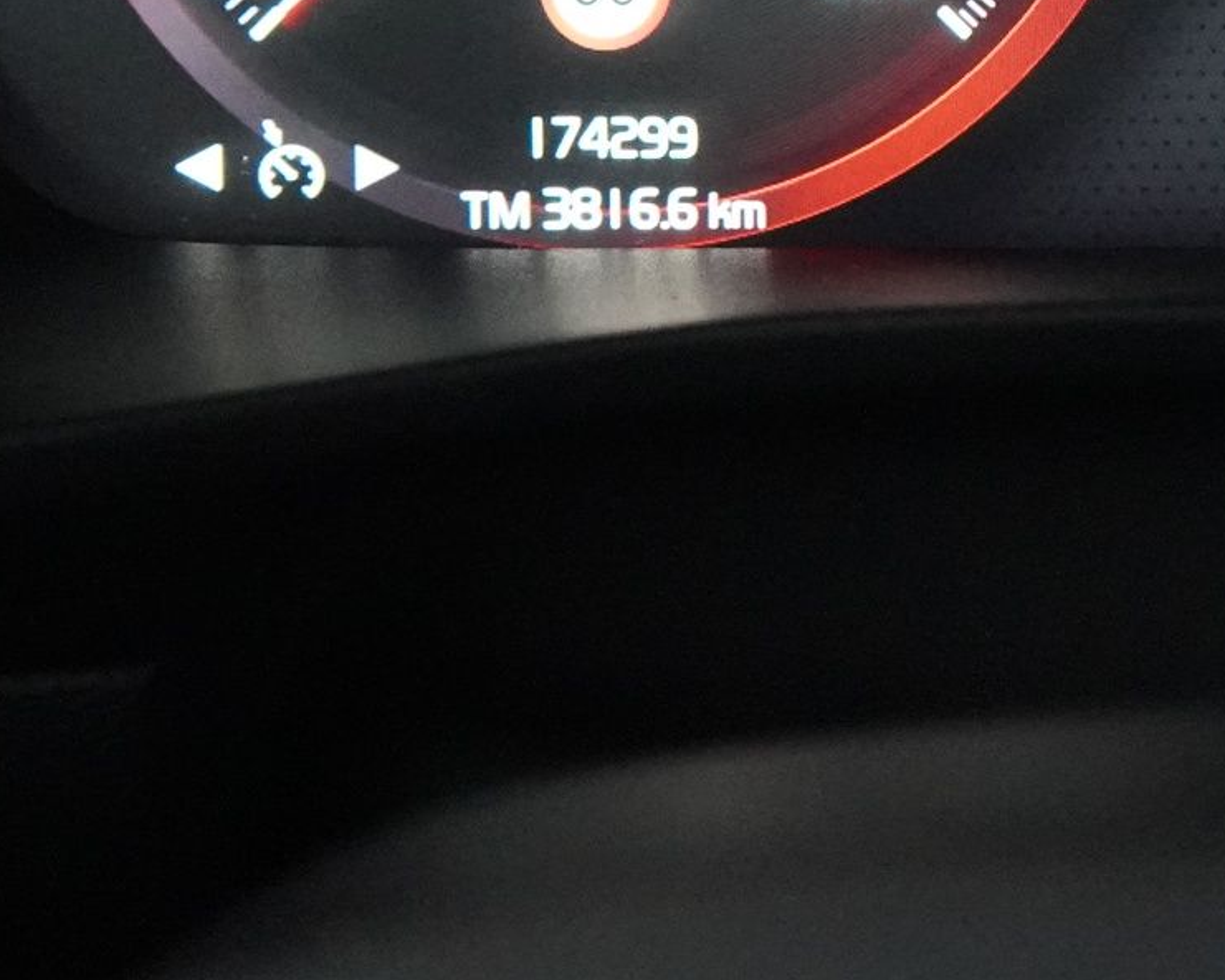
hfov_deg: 14.0
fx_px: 4823
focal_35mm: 133
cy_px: -351
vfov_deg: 11.3
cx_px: 1518
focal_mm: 28
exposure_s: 1/40
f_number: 3.5
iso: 6400
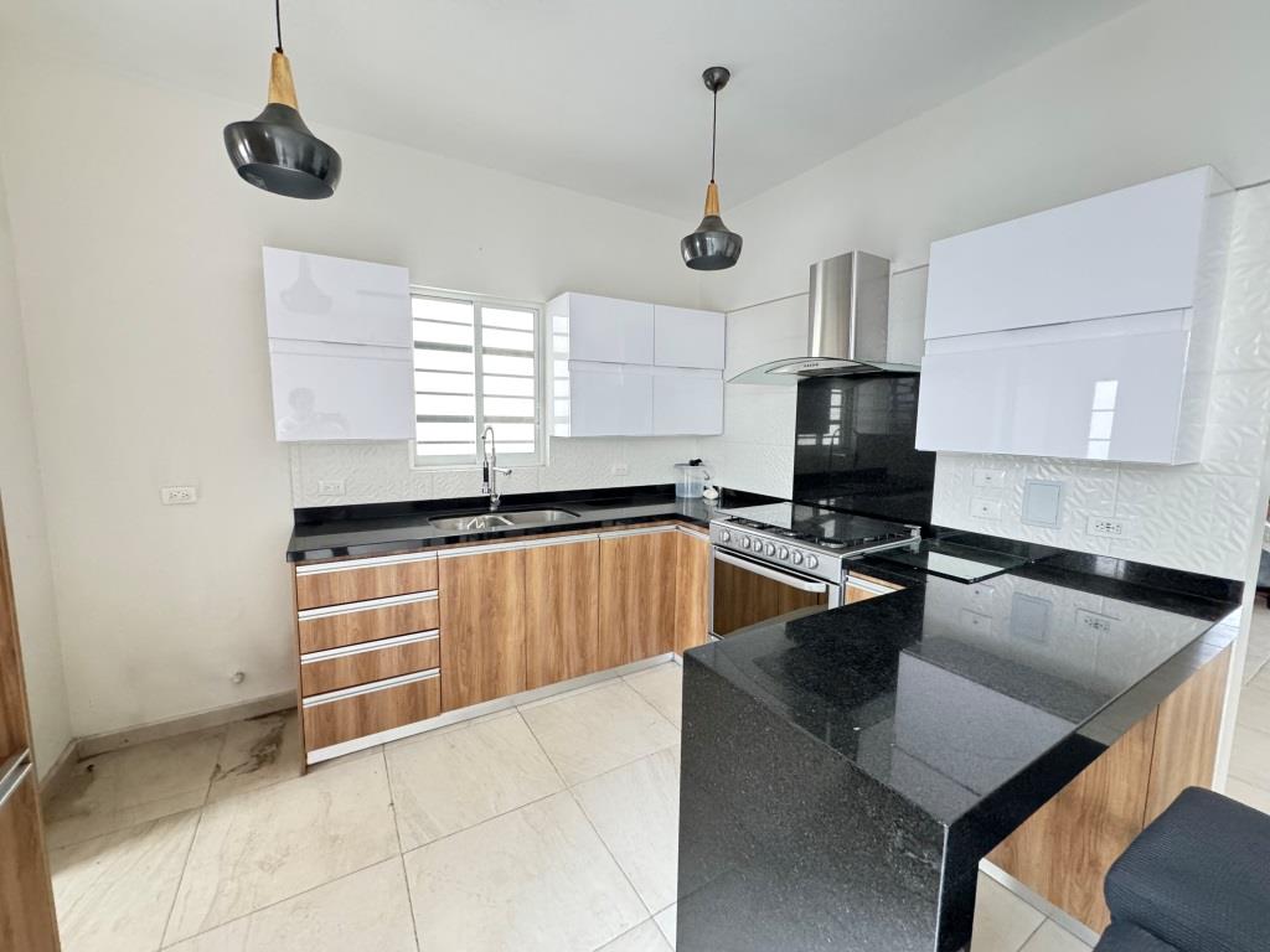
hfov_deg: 102.1
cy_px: 476
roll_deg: -1.2
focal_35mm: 14
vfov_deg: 85.7
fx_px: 514
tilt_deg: -5.8
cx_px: 635
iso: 800
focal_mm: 2.22
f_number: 2.2
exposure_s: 1/60
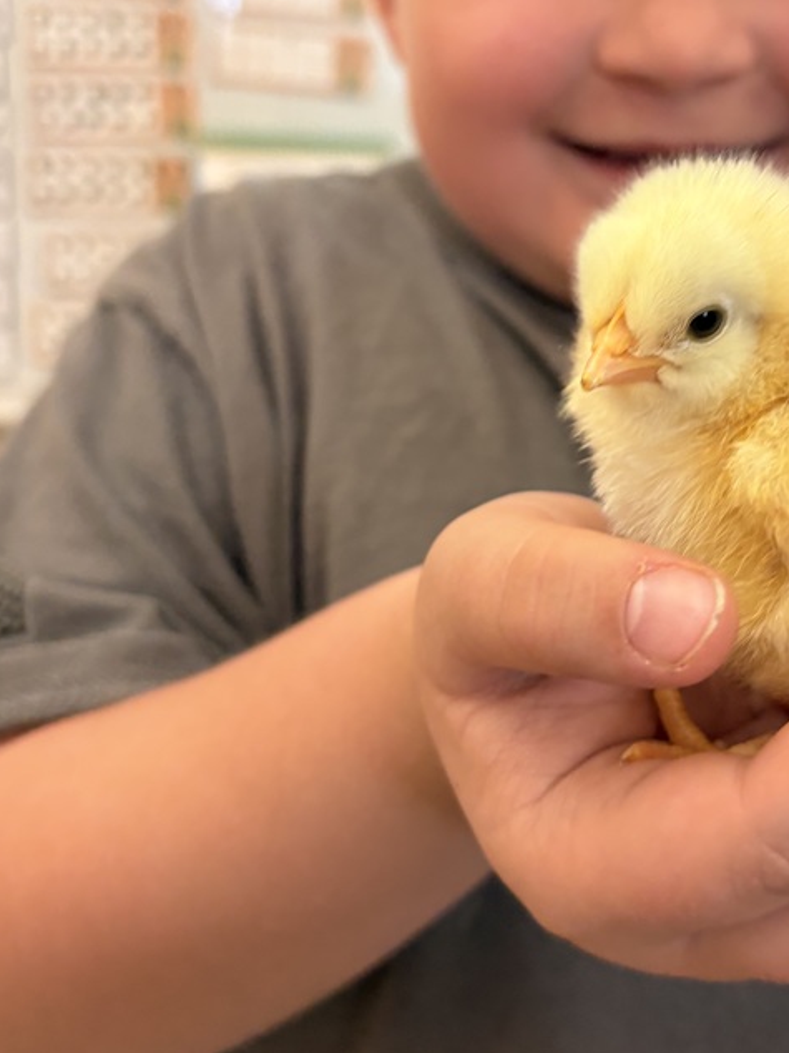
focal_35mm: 42
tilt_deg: -10.5
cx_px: 580
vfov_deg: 44.7
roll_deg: -2.1
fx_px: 1277
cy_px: 452
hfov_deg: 33.7
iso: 200
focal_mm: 5.96
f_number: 1.6
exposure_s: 1/51
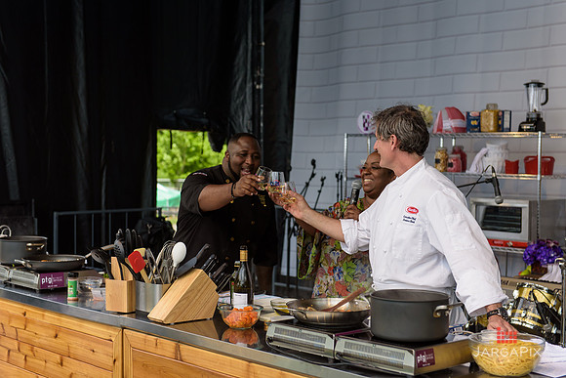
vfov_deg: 21.9
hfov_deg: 32.4
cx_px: 283
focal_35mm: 62
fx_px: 975
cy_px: 189
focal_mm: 62
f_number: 3.2
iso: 200
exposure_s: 1/1250
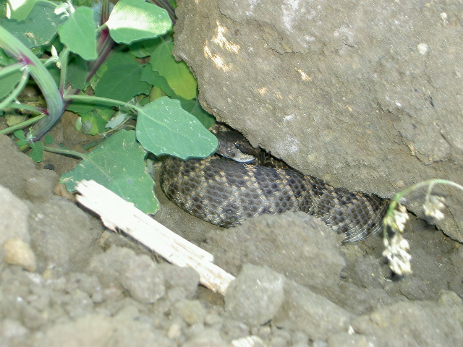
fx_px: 1124
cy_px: 174
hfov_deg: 23.3
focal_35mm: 84
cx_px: 232
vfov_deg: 17.6
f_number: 4.1
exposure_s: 1/13
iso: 100
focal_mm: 17.4
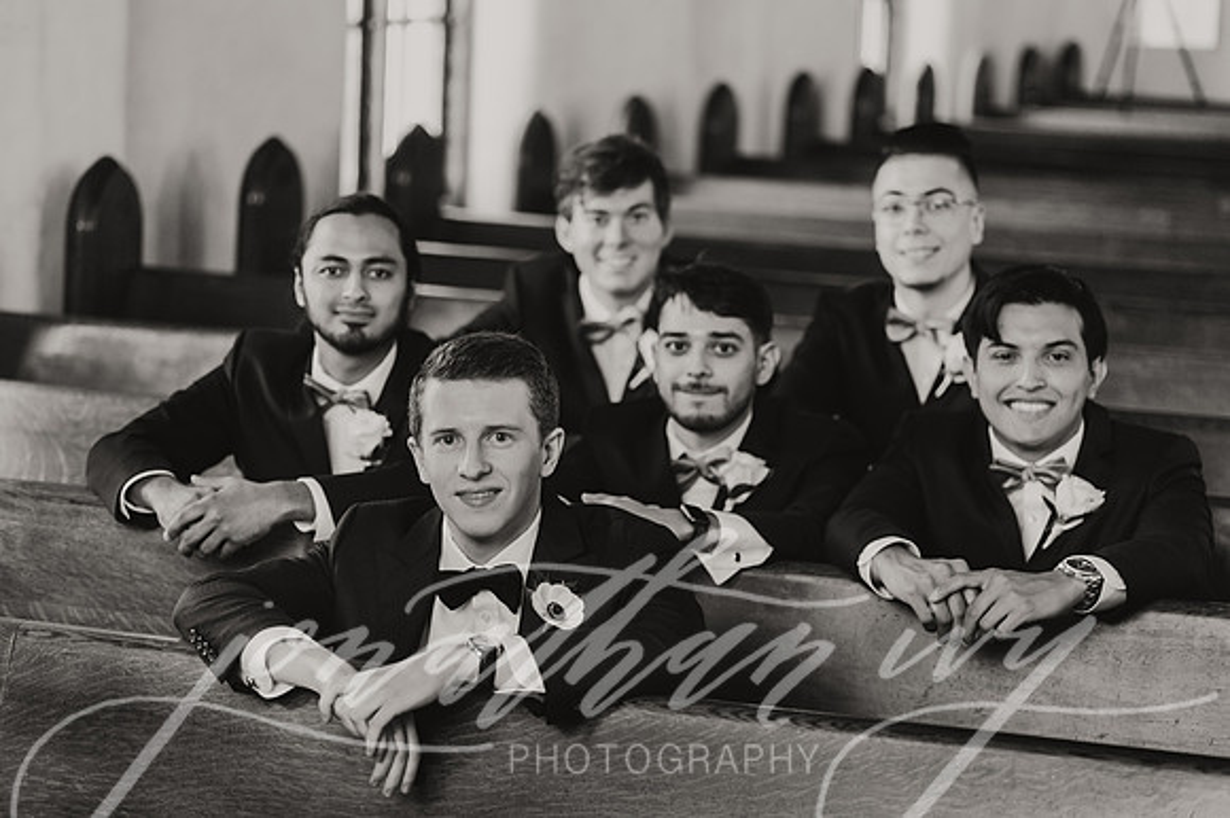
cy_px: 409
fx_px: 3585
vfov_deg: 13.0
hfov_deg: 19.5
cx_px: 615
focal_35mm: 105
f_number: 2.8
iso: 200
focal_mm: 105
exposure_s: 1/80
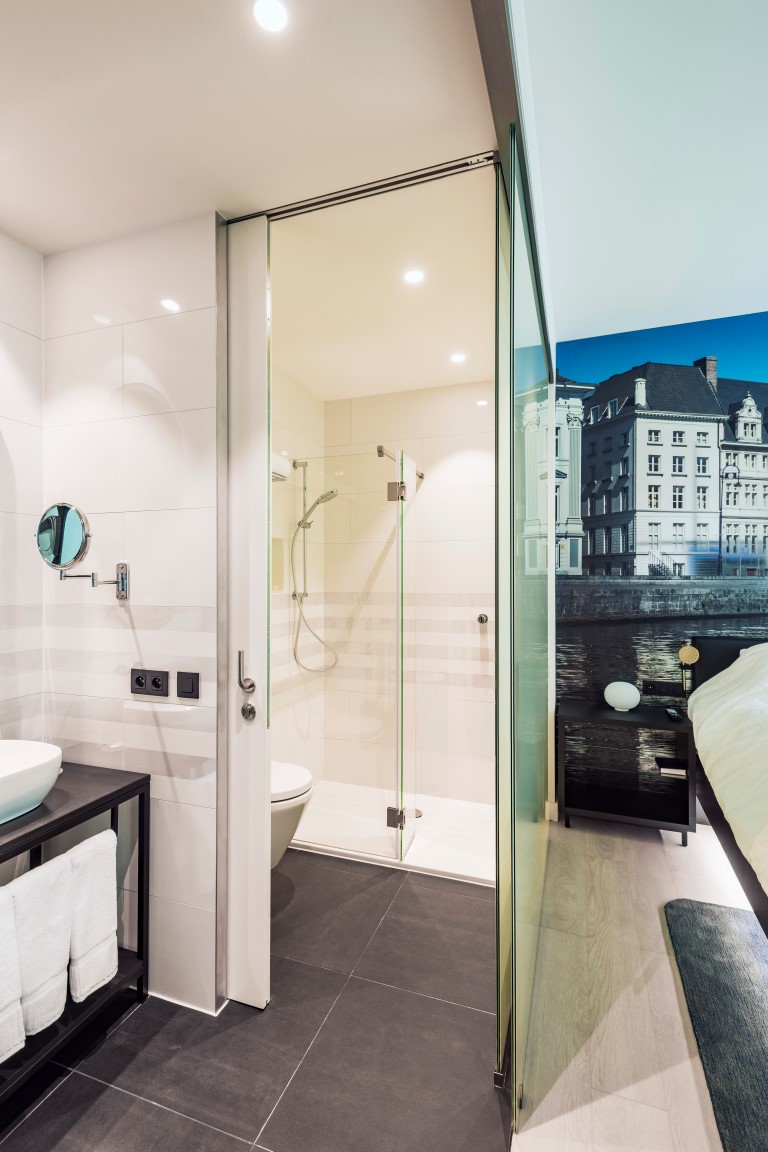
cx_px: 384
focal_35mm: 17
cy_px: 576
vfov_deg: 93.3
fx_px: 544
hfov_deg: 70.4
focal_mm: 17
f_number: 11
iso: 100
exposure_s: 1
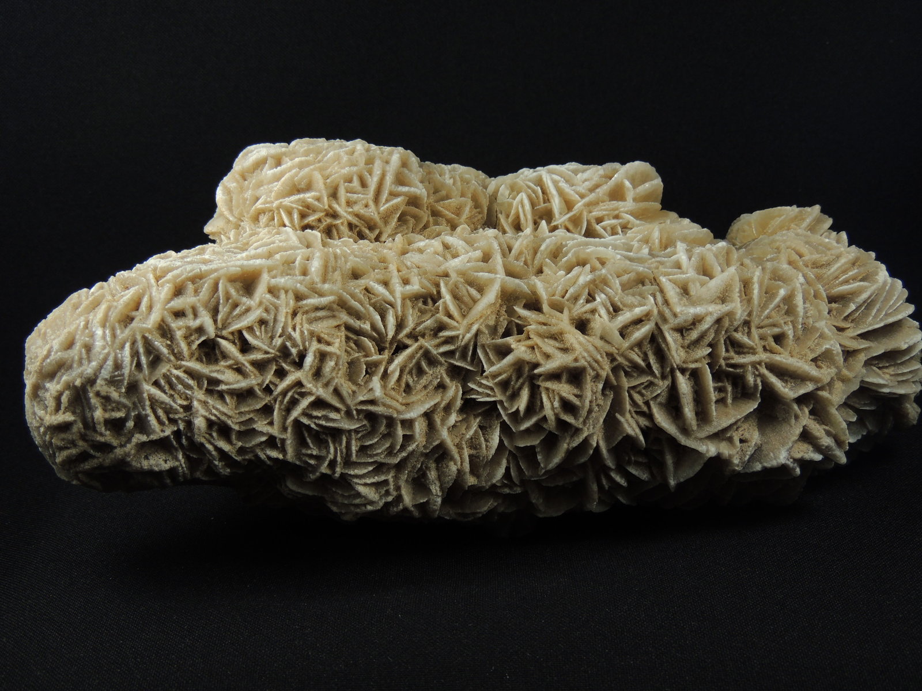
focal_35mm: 47
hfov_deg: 40.4
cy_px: 346
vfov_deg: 30.9
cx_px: 461
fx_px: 1252
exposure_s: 1/320
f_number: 3.5
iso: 100
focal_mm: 8.3
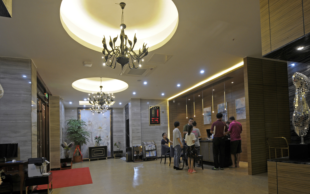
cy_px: 104
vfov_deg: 66.3
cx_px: 154
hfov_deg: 92.6
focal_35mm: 18
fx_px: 148
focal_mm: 11
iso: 200
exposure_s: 1/5
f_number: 6.3
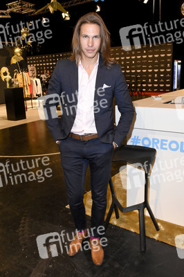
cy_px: 138
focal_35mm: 33
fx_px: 253
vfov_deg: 57.3
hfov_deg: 39.9
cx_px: 92
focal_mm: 22
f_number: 6.3
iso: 3200
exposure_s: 1/100
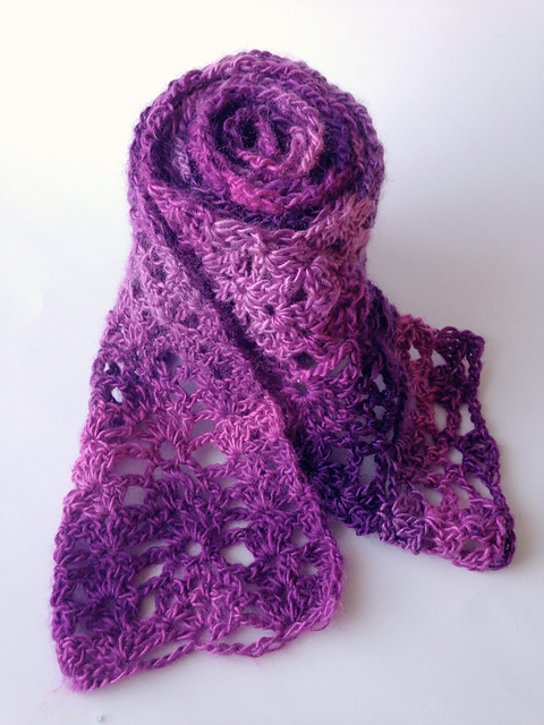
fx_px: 691
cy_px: 362
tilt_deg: -62.2
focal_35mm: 33
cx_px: 272
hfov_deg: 42.9
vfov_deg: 55.4
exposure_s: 1/30
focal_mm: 4.12
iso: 50
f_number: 2.4
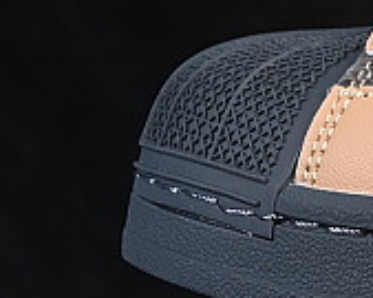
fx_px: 4965
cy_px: -146
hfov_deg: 4.2
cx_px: 1006
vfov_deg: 3.4
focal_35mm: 450
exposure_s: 1/80
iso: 160
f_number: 7.1
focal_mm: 50
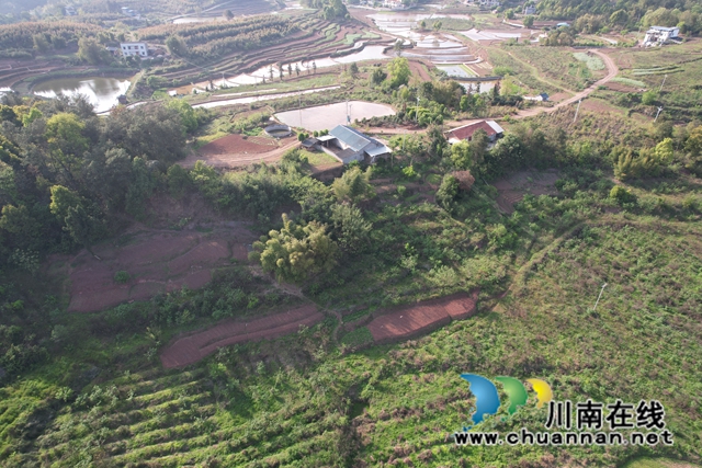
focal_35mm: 22
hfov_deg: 78.6
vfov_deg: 57.3
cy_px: 234
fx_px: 429
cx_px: 351
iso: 100
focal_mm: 8.38
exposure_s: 1/400
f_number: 2.8
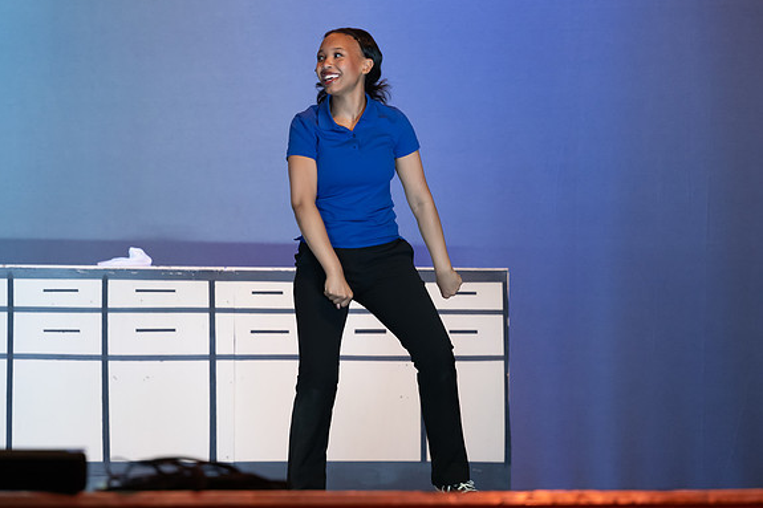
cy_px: 219
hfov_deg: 15.3
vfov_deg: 10.2
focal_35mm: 134
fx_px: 2839
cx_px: 377
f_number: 2.8
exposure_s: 1/400
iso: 2500
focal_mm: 96
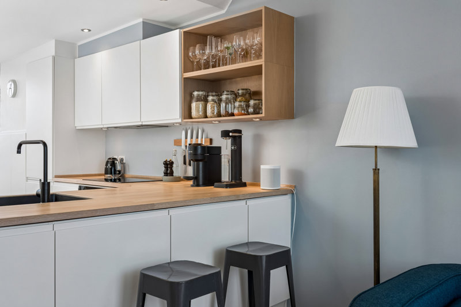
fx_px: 448
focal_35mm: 35
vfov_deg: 37.8
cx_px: 230
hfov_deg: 54.4
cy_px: 154
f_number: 11
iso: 200
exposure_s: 1/90
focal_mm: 35
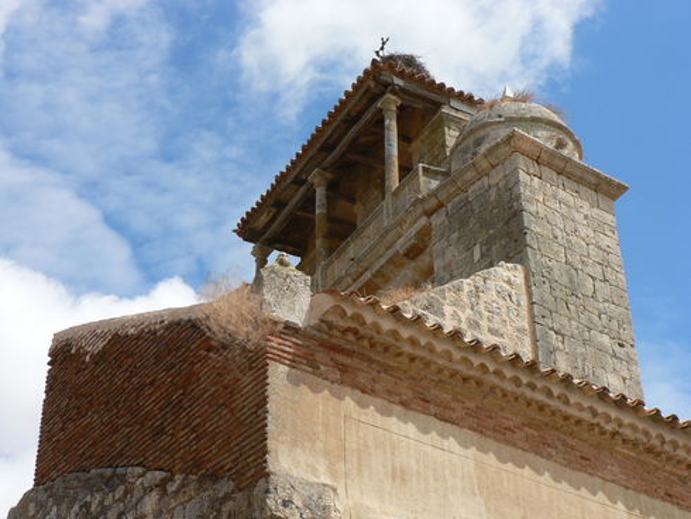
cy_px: 260
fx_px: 1358
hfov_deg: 28.5
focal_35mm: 68
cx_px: 346
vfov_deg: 21.6
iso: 64
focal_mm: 11.6
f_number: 5
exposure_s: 1/500
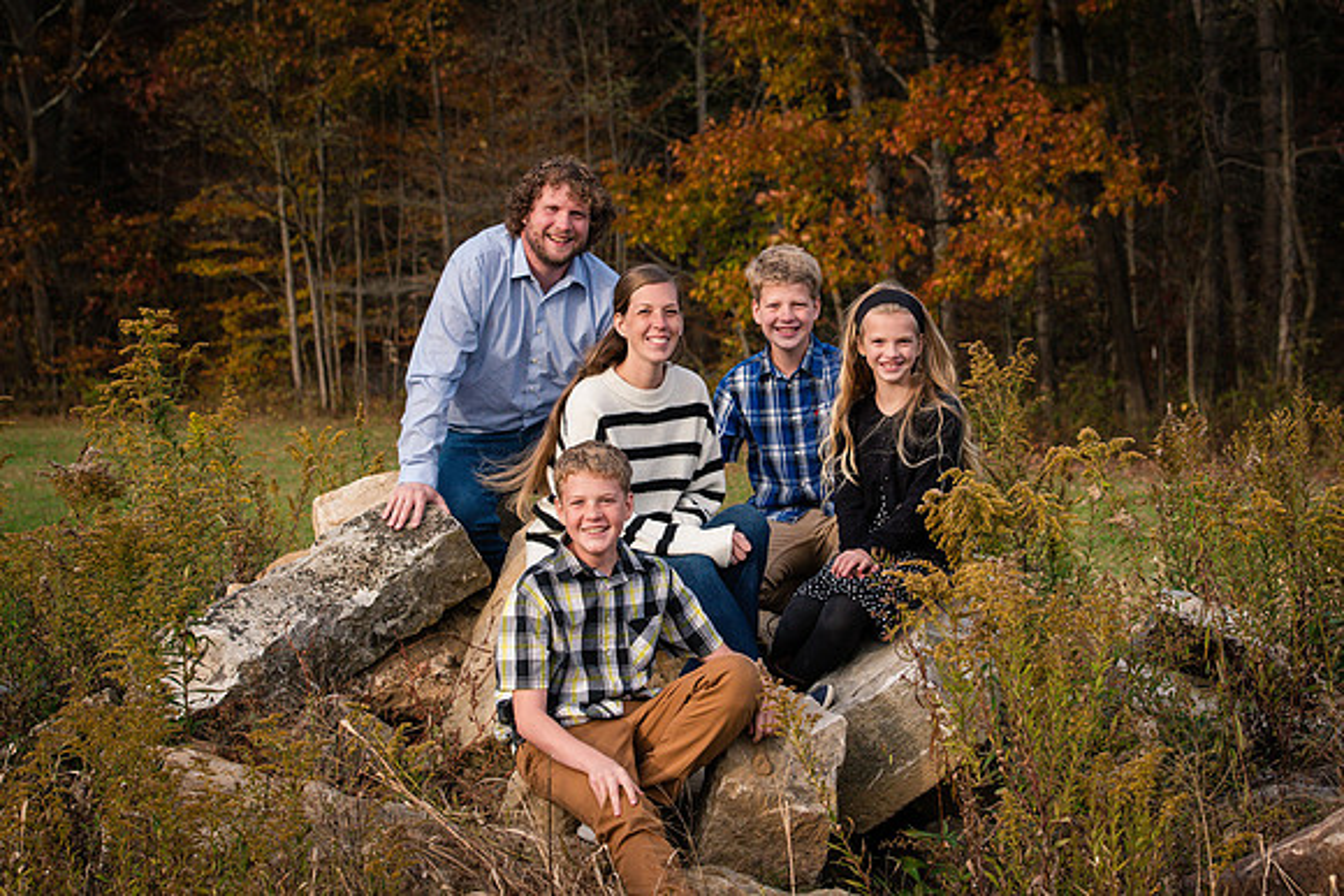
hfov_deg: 22.6
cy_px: 320
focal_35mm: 90
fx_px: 3359
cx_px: 746
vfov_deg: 15.2
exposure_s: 1/1600
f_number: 6.3
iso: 1800
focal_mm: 70
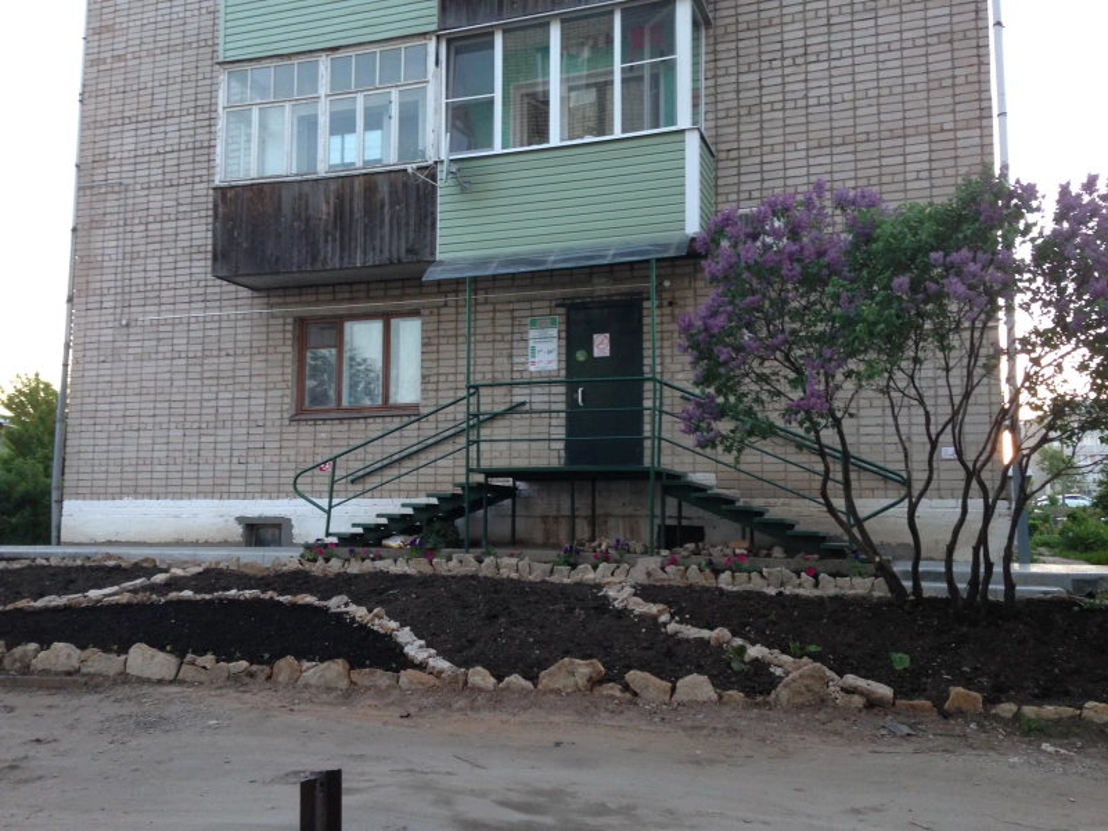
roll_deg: -0.4
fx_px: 1056
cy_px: 416
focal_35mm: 33
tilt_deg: +5.3
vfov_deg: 42.9
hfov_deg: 55.4
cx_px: 554
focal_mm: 4.12
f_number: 2.4
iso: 100
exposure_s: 1/20
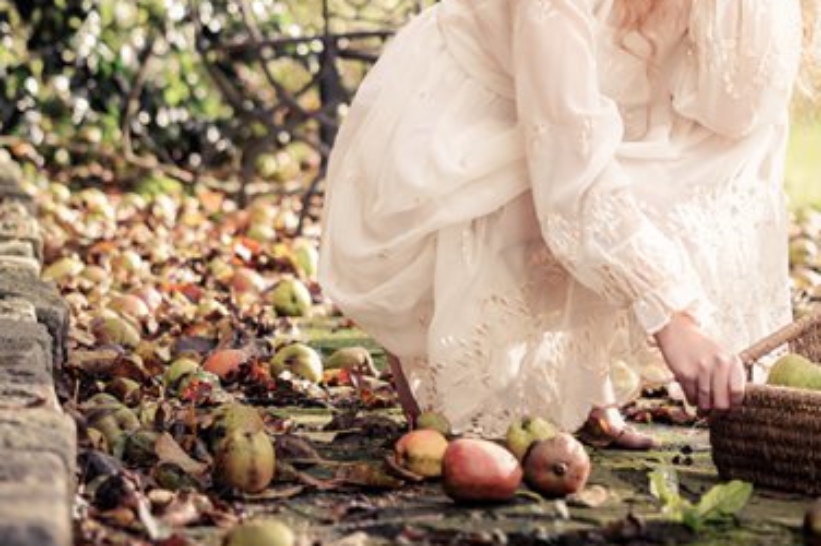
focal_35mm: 149
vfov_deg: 9.1
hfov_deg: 13.8
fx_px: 3395
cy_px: 8
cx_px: 472
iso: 200
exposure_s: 1/400
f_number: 2.8
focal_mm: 70
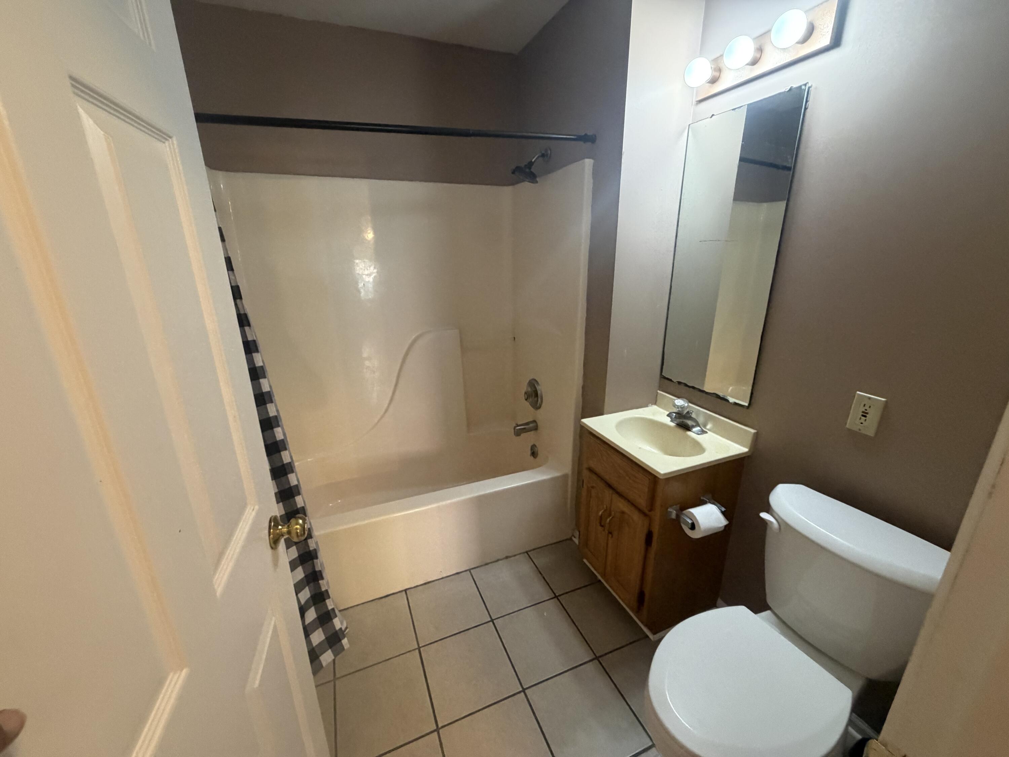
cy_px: 378
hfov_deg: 102.1
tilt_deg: -15.5
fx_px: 408
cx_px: 504
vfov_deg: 85.7
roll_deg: +1.2
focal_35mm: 14
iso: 400
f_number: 2.2
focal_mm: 2.22
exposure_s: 1/60
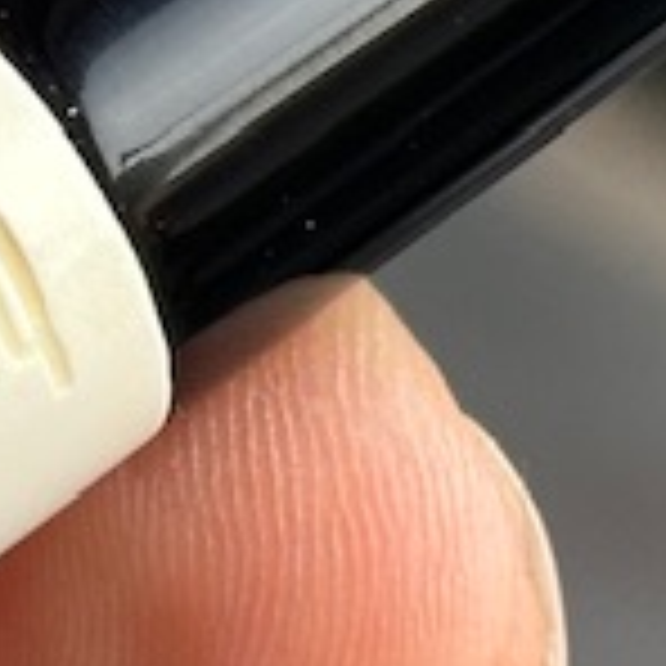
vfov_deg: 4.8
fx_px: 7967
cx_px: -18
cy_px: 112
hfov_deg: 4.8
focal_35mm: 366
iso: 64
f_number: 1.78
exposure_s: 1/373
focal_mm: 6.86
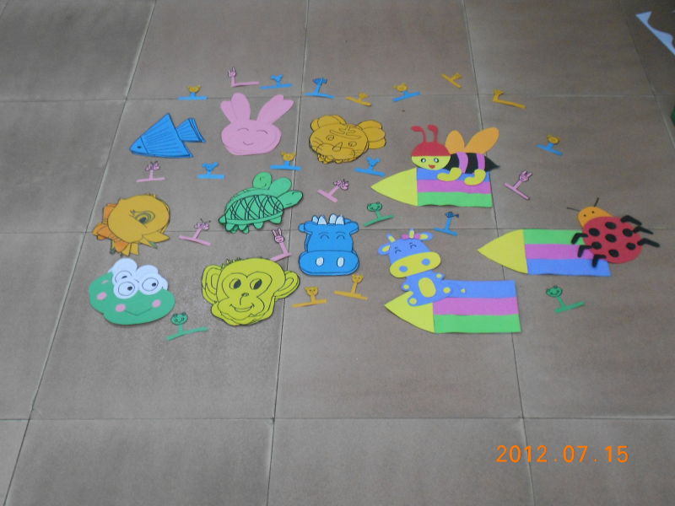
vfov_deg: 38.7
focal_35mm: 37
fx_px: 721
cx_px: 338
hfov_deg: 50.1
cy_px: 253
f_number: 3.9
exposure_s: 1/15
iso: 400
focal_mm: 6.9
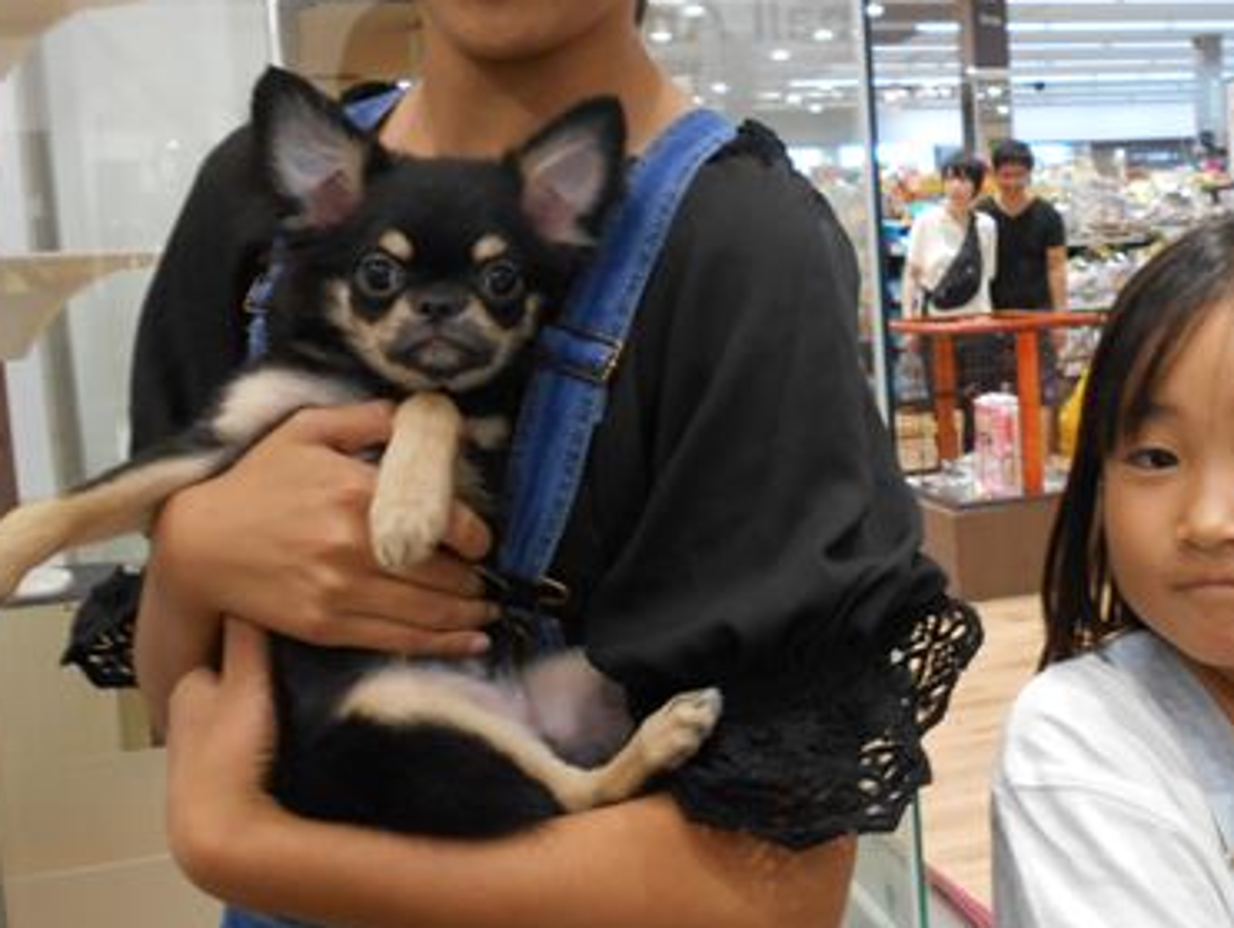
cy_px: 409
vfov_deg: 34.4
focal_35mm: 42
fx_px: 1499
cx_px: 898
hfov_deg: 43.6
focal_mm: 4.6
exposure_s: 1/30
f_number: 3.2
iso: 220
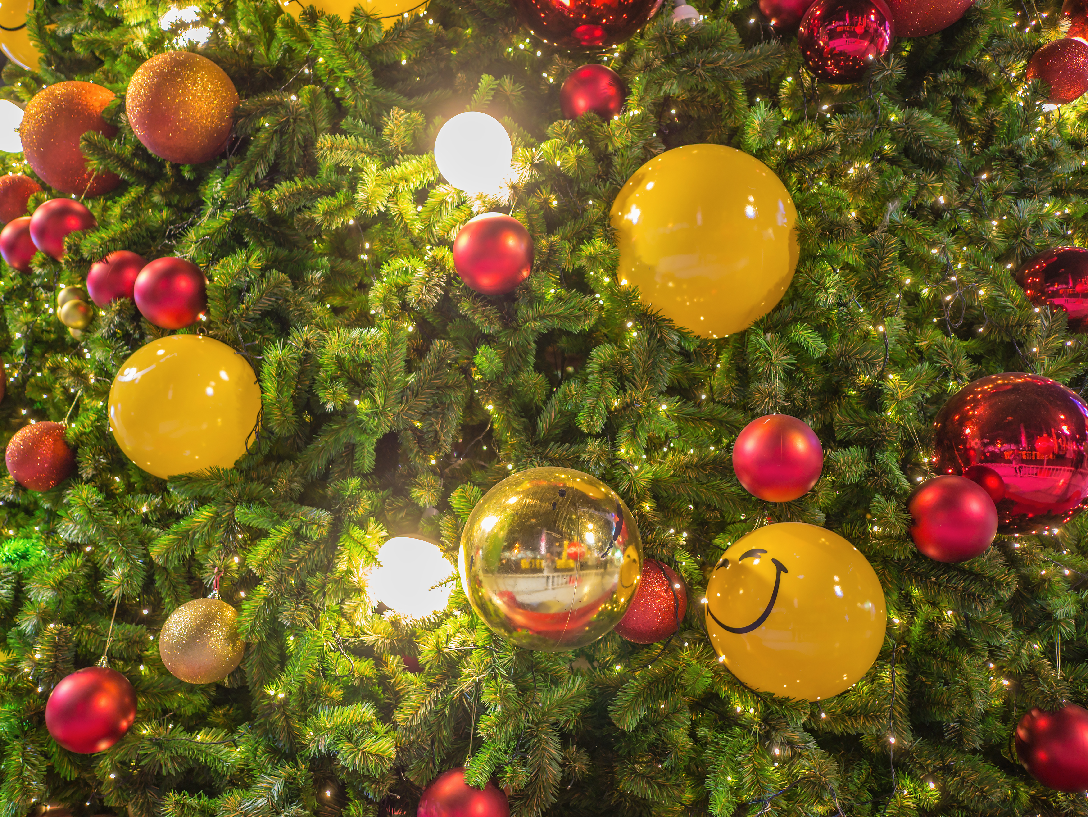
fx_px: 943
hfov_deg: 59.9
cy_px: 408
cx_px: 544
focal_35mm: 30
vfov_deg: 46.8
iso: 200
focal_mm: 15
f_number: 1.7
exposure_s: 1/30
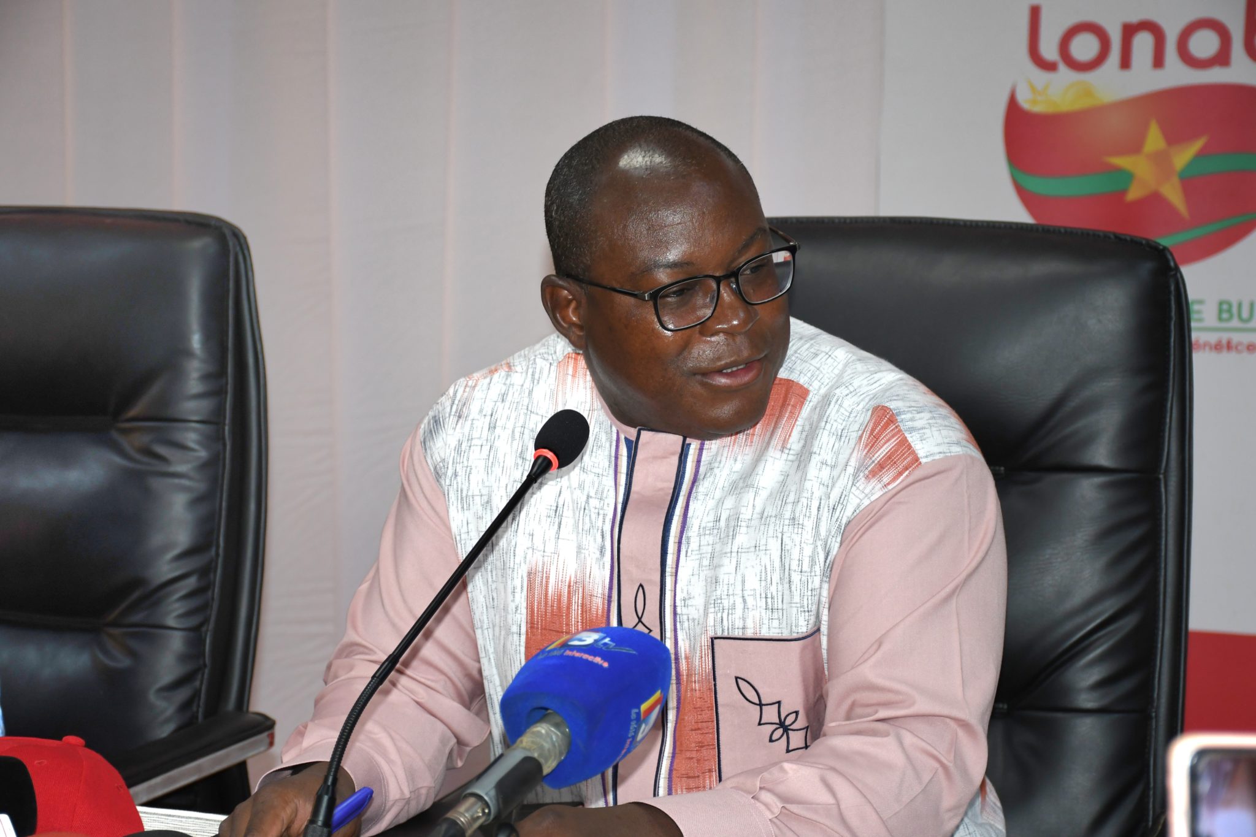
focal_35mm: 78
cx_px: 628
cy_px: 418
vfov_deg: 17.5
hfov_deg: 26.0
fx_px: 2721
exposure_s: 1/80
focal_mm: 52
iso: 800
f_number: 4.8
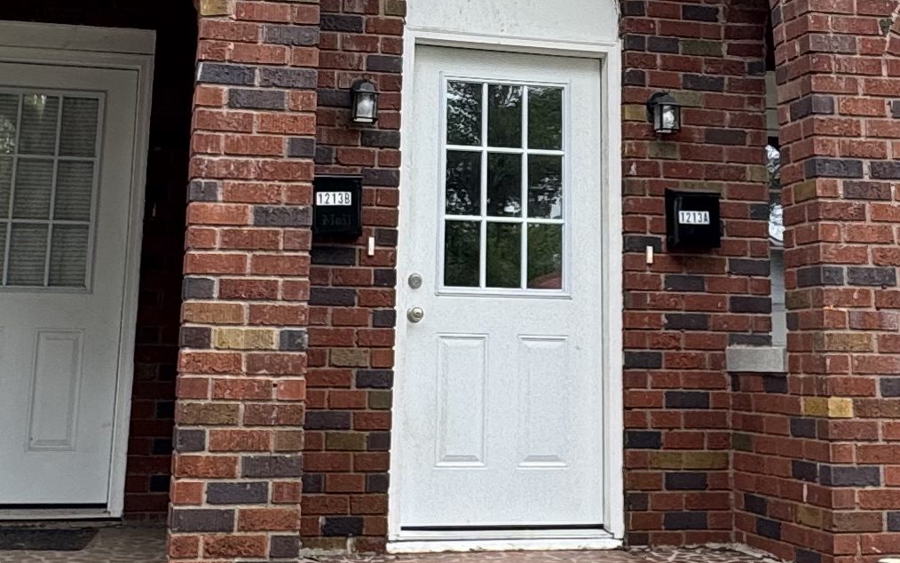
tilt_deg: +13.3
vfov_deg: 21.3
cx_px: 470
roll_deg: -0.9
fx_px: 1447
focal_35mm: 59
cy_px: 1
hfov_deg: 34.5
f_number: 2.2
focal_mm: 2.22
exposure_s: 1/99
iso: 64
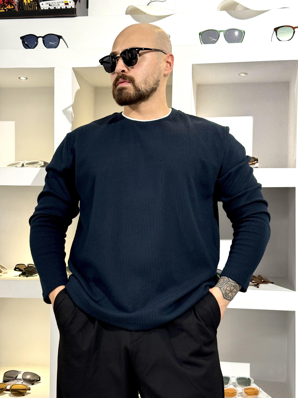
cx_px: 149
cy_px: 199
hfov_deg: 30.3
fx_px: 551
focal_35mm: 48
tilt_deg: -0.4
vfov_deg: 39.7
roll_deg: -1.6
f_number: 1.78
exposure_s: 1/100
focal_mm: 6.76
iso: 125
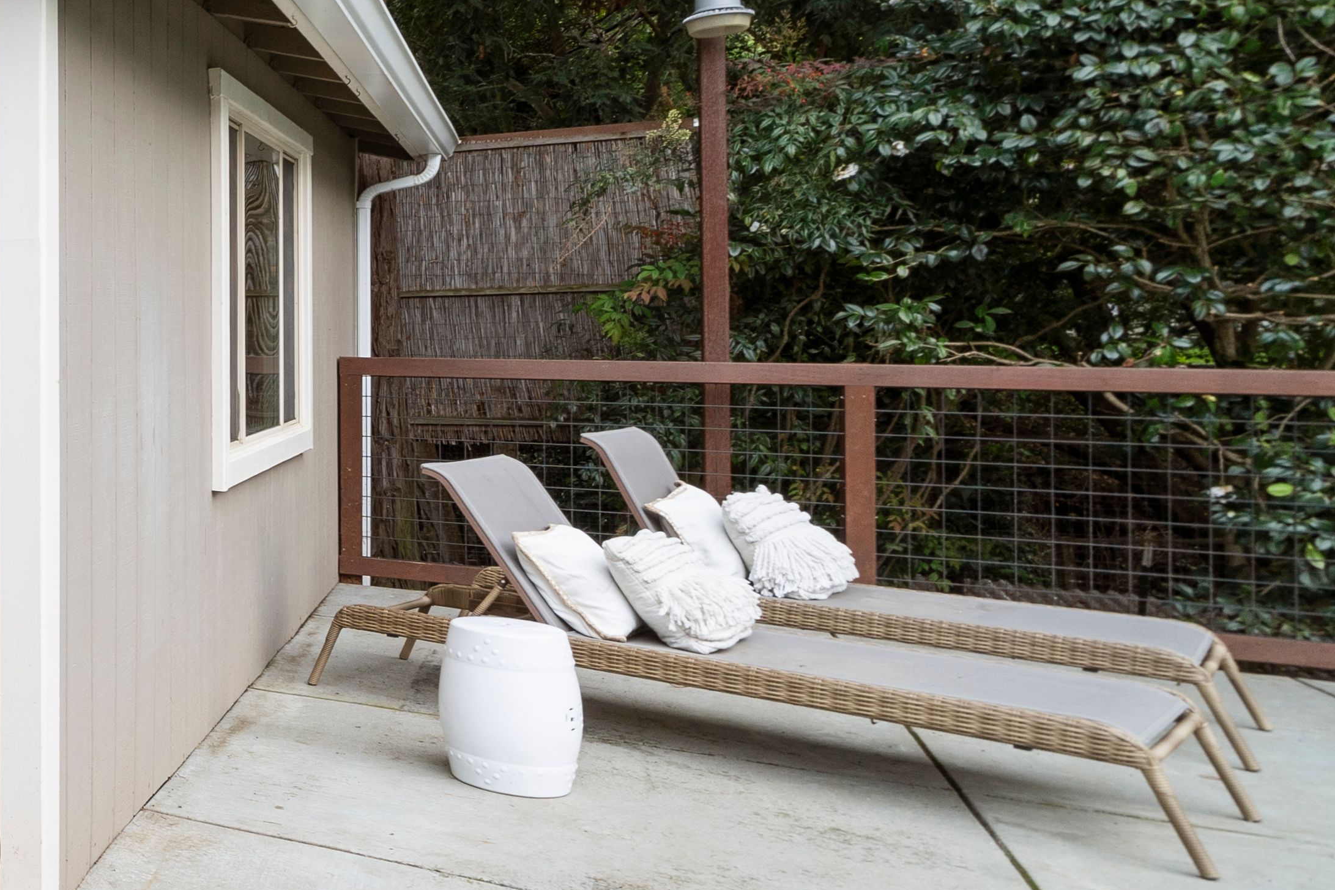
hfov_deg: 35.1
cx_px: -461
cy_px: 409
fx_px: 1224
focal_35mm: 33
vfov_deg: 39.9
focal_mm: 12
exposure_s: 1/13
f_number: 8
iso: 200
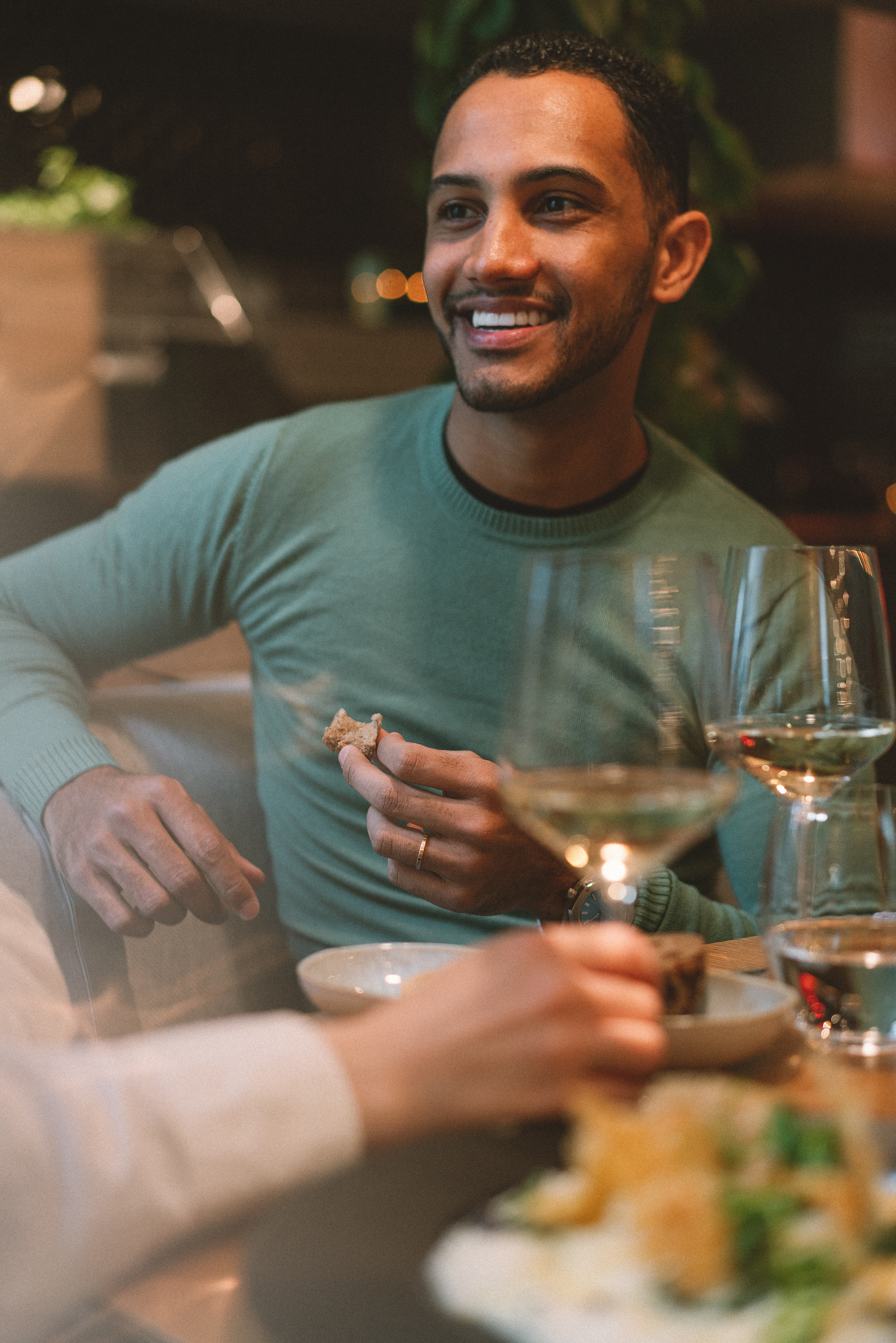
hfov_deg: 24.6
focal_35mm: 55
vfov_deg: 36.2
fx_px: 2052
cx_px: 448
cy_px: 672
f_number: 2.2
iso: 640
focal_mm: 55
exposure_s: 1/125
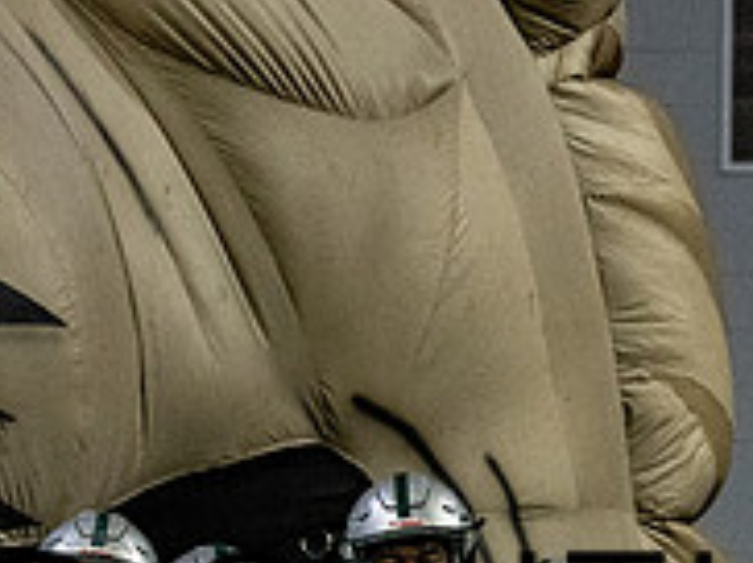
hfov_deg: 3.8
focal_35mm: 523
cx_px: -255
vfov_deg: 2.8
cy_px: 766
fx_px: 11362
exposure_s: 1/1250
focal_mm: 129
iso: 6400
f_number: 4
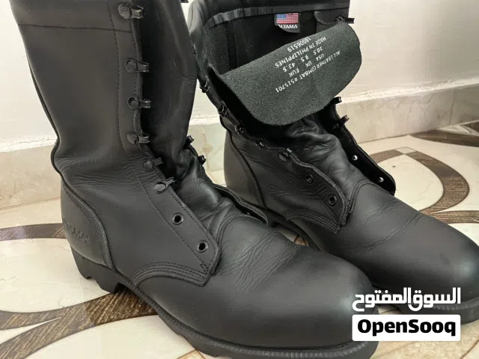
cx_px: 240
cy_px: 180
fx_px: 360
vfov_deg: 53.1
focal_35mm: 26
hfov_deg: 67.3
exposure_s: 1/40
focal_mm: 5.1
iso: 640
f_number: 1.6
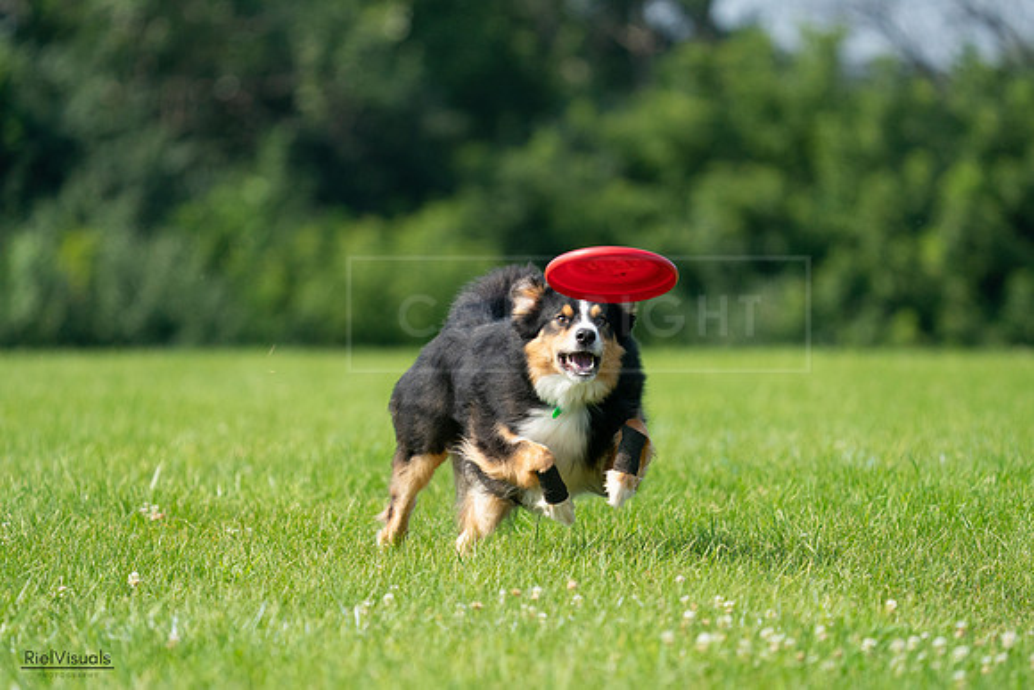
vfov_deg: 3.6
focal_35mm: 385
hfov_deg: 5.4
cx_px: 517
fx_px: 11060
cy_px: 345
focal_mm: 385
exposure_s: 1/4000
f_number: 6.3
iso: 1600
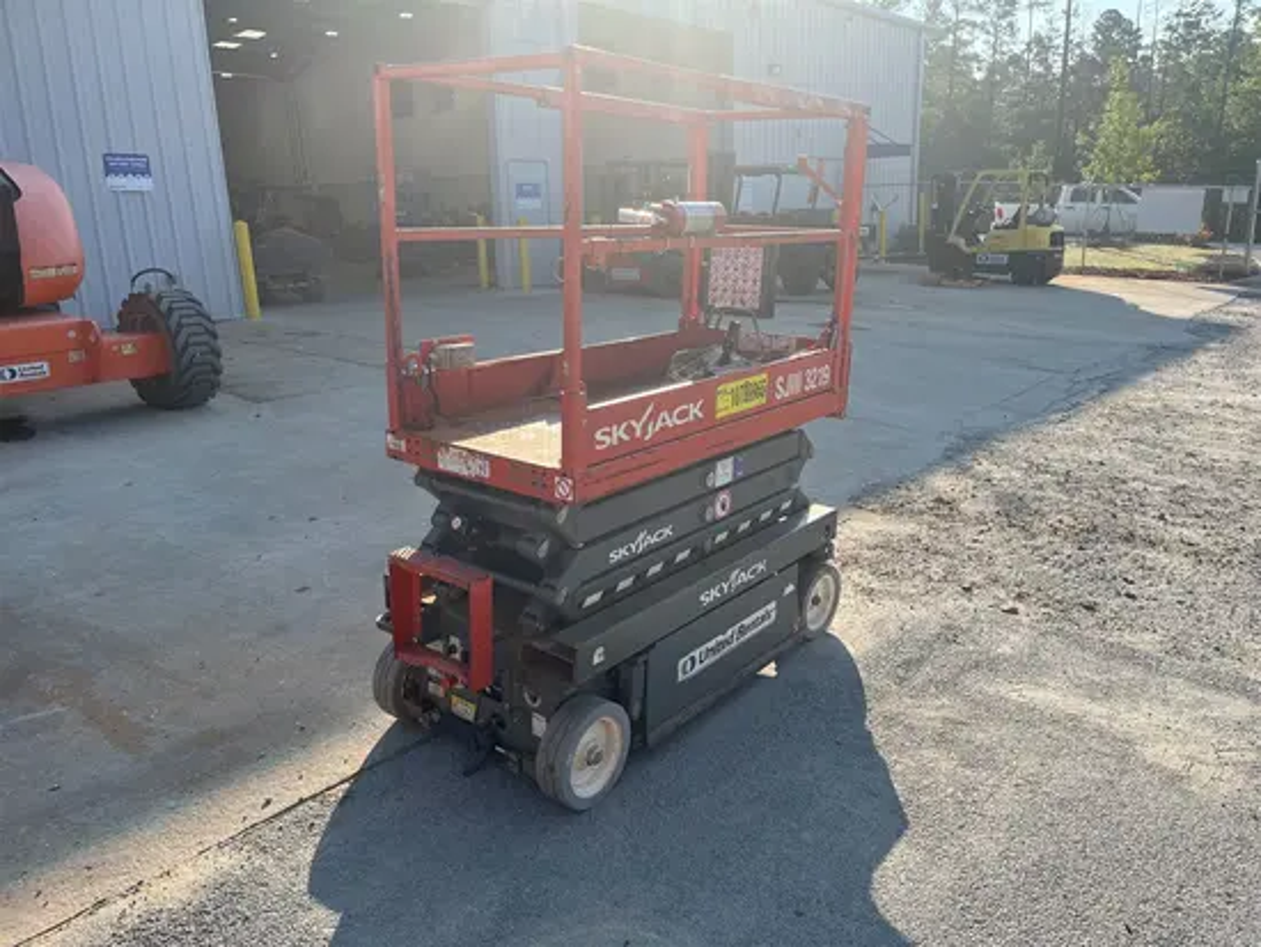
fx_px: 948
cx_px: 630
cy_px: 474
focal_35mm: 26
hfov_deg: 67.3
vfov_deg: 53.1
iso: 50
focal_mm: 5.1
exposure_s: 1/1890
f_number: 1.6
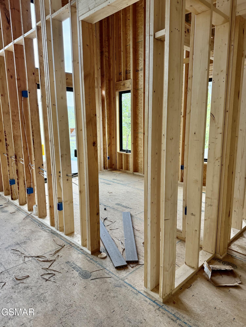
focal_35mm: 24
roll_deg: +0.4
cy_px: 164
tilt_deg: -12.4
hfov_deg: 56.8
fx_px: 227
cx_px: 123
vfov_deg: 71.6
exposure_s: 1/155
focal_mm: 6.76
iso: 200
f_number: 1.78
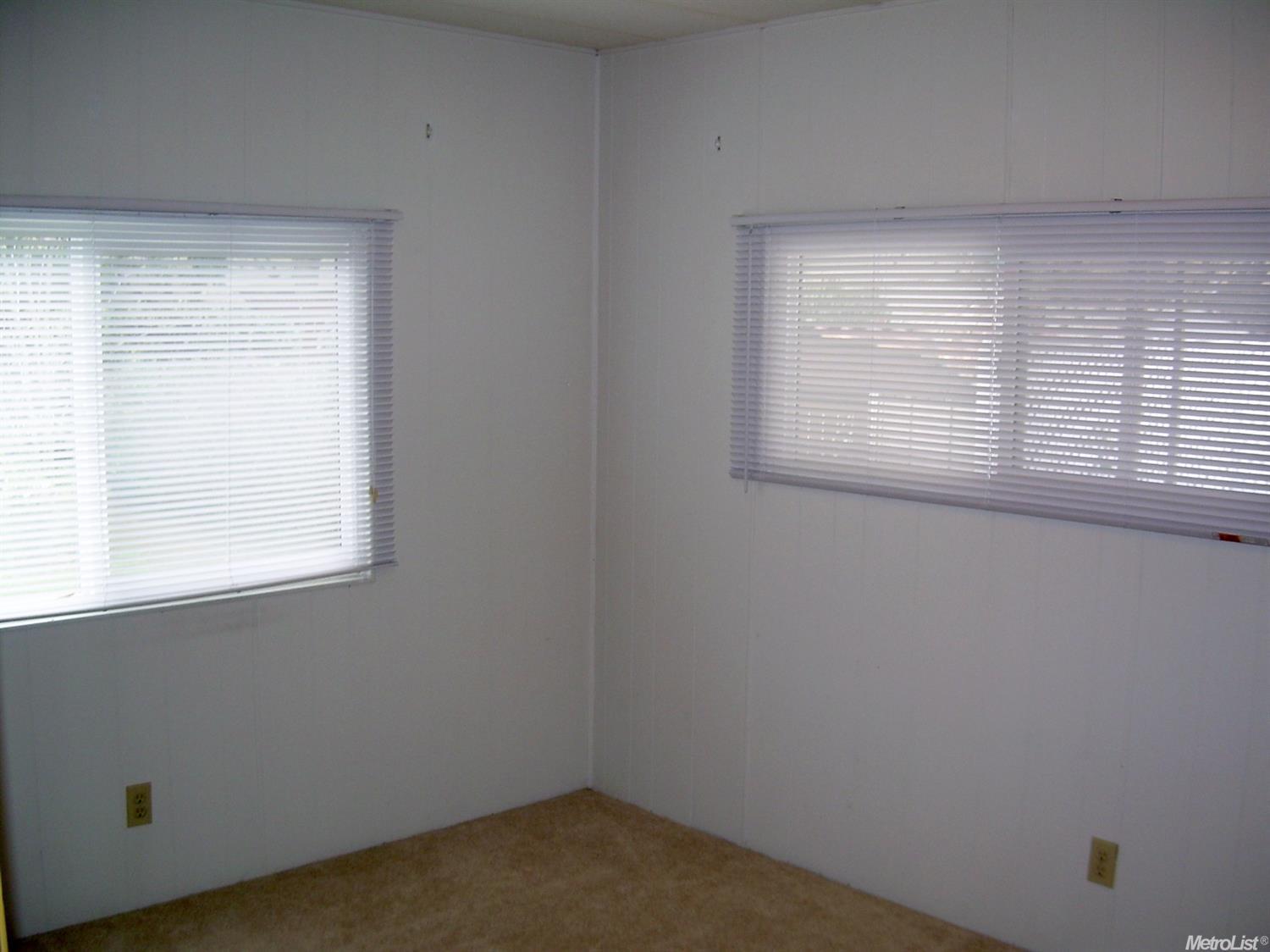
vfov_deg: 37.7
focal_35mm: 38
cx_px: 635
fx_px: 1394
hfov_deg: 49.0
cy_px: 476
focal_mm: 6.3
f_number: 2.8
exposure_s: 1/30
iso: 50
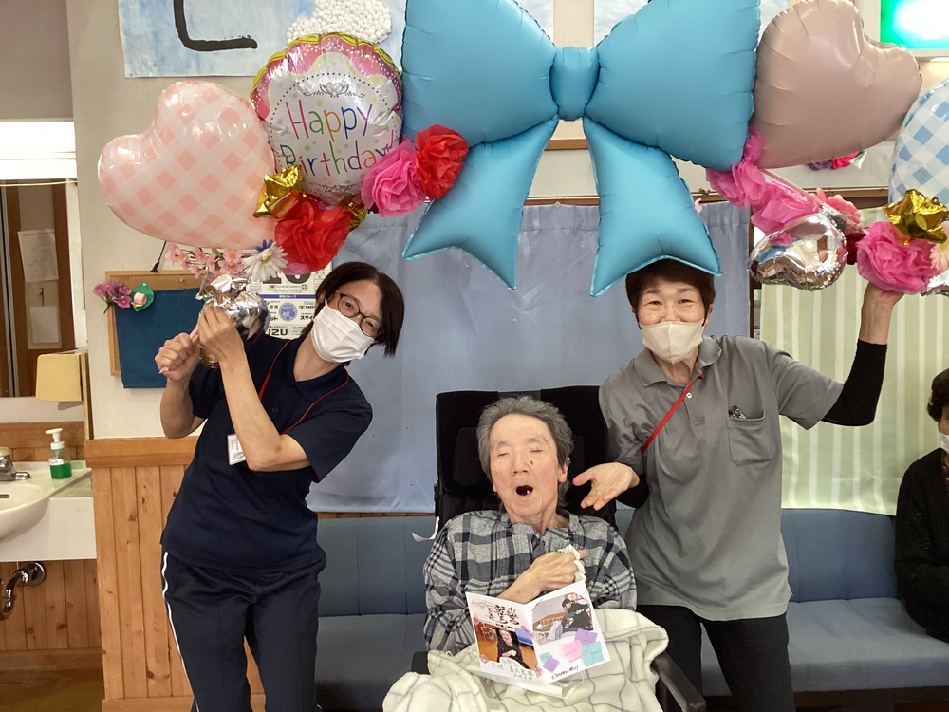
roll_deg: +1.0
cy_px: 356
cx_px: 474
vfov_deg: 45.4
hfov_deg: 58.4
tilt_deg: -4.2
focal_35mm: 31
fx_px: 850
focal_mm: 3.3
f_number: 2.4
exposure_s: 1/60
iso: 200
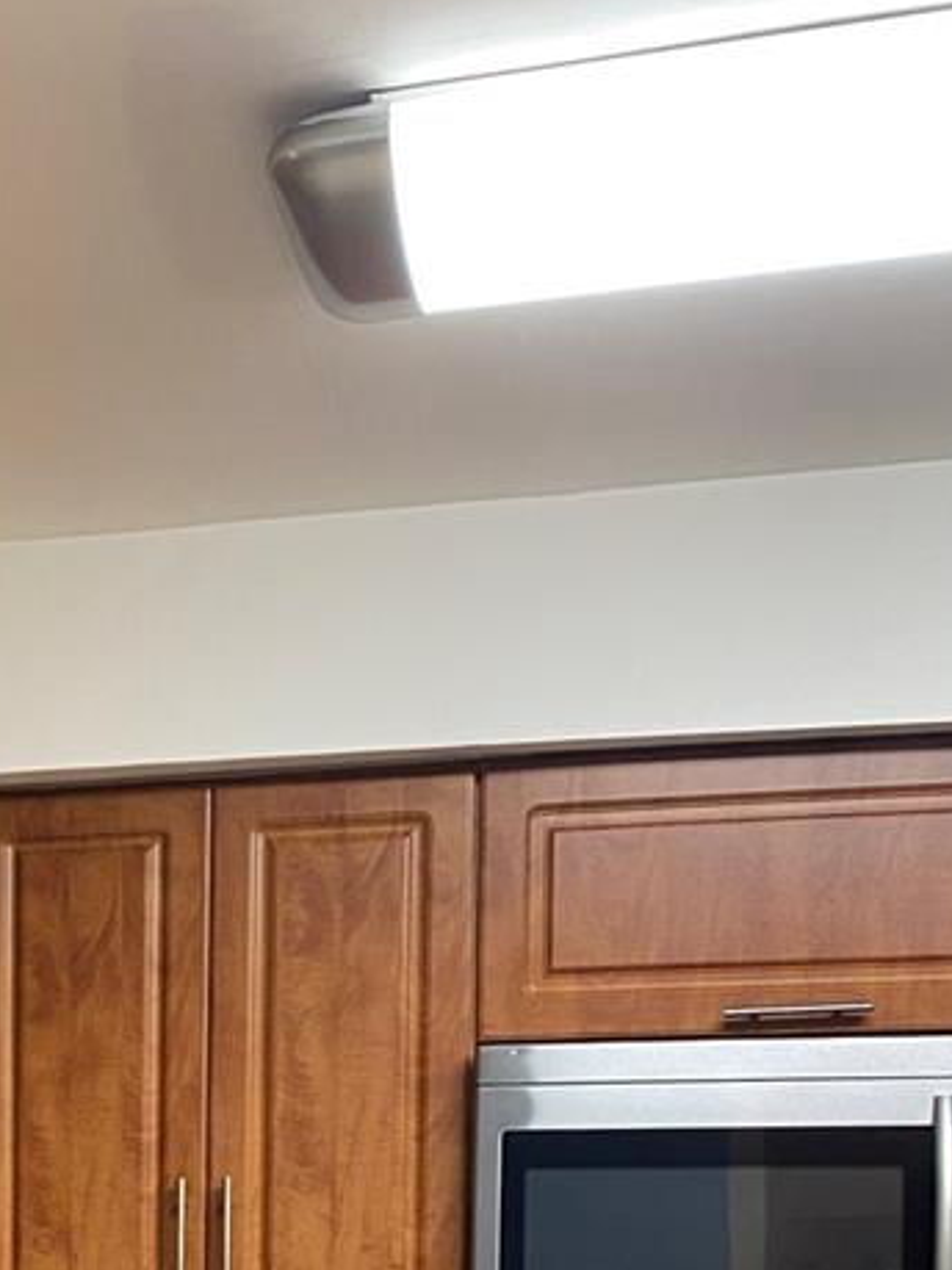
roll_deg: -1.2
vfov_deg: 26.4
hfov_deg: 20.4
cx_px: -161
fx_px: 2495
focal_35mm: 68
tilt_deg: -3.0
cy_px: 1386
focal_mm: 4.25
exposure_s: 1/60
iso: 125
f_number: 1.8
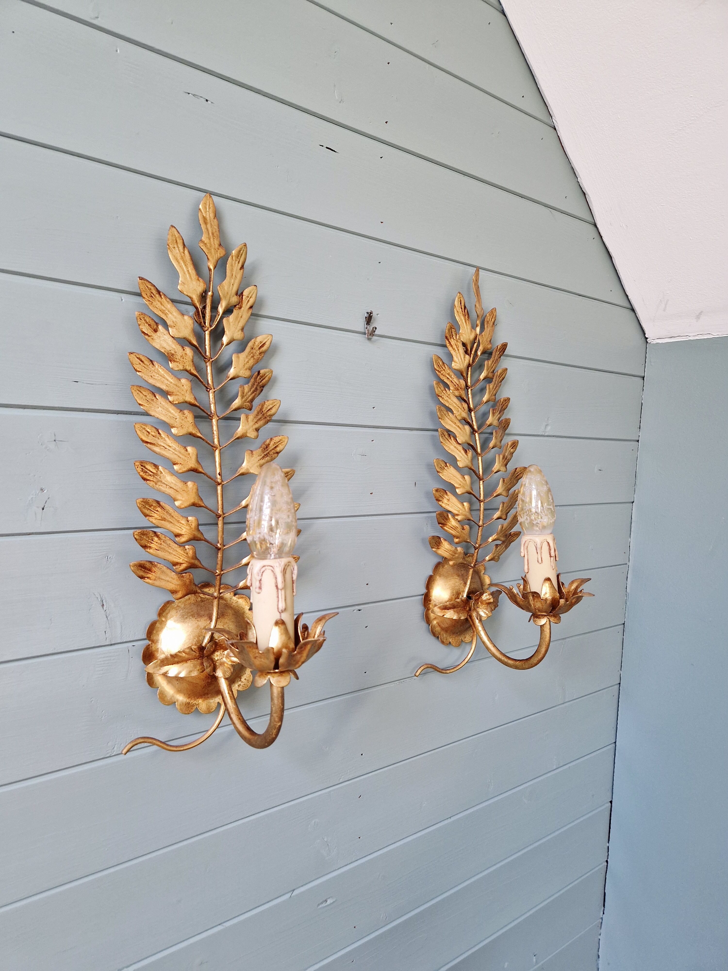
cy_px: 486
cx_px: 364
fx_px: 645
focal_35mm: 23
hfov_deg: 58.9
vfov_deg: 73.9
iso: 250
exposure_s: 1/100
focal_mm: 5.4
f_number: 1.8
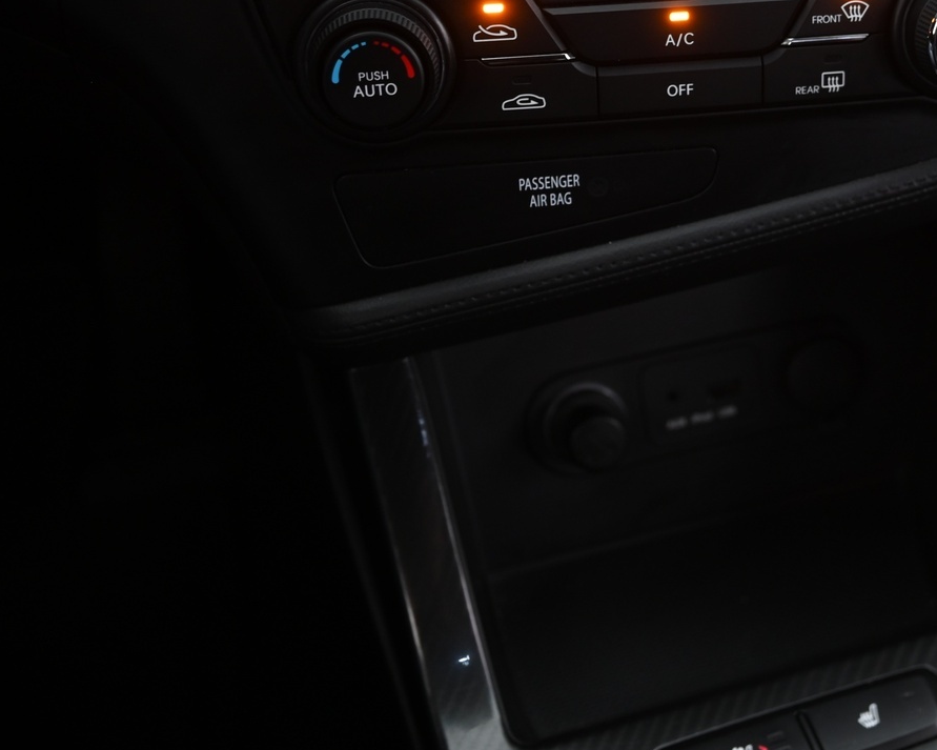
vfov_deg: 28.2
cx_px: 709
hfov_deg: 34.6
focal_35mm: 53
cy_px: 189
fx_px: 1470
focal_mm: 31
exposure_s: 1/6
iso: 1000
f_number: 4
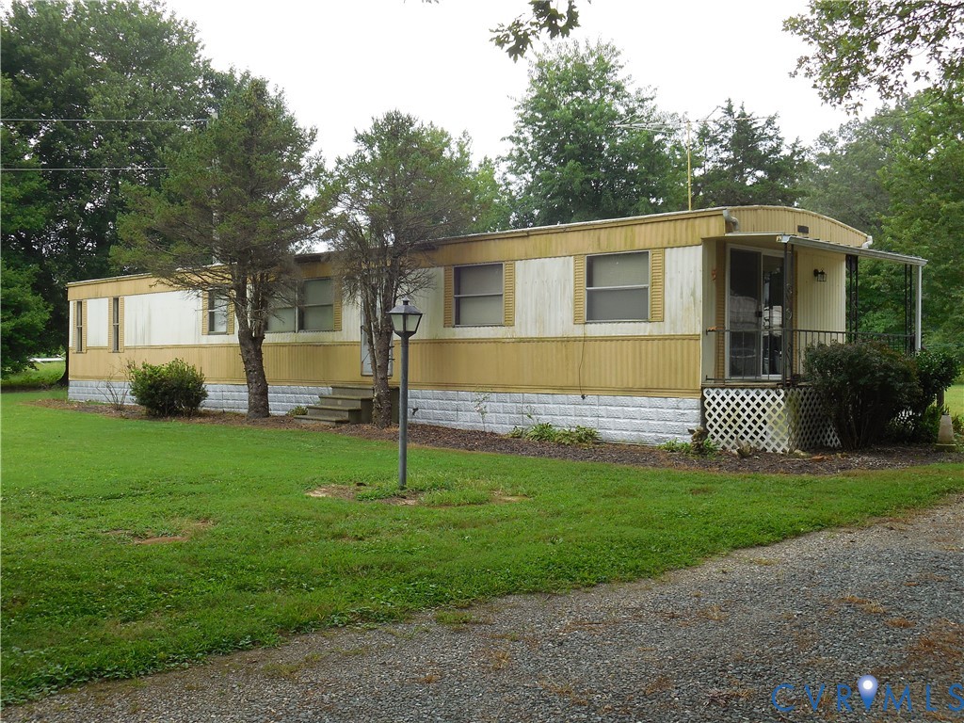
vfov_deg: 36.8
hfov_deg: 47.9
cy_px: 362
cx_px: 482
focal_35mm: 39
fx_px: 1086
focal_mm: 6.9
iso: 125
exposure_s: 1/125
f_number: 4.5
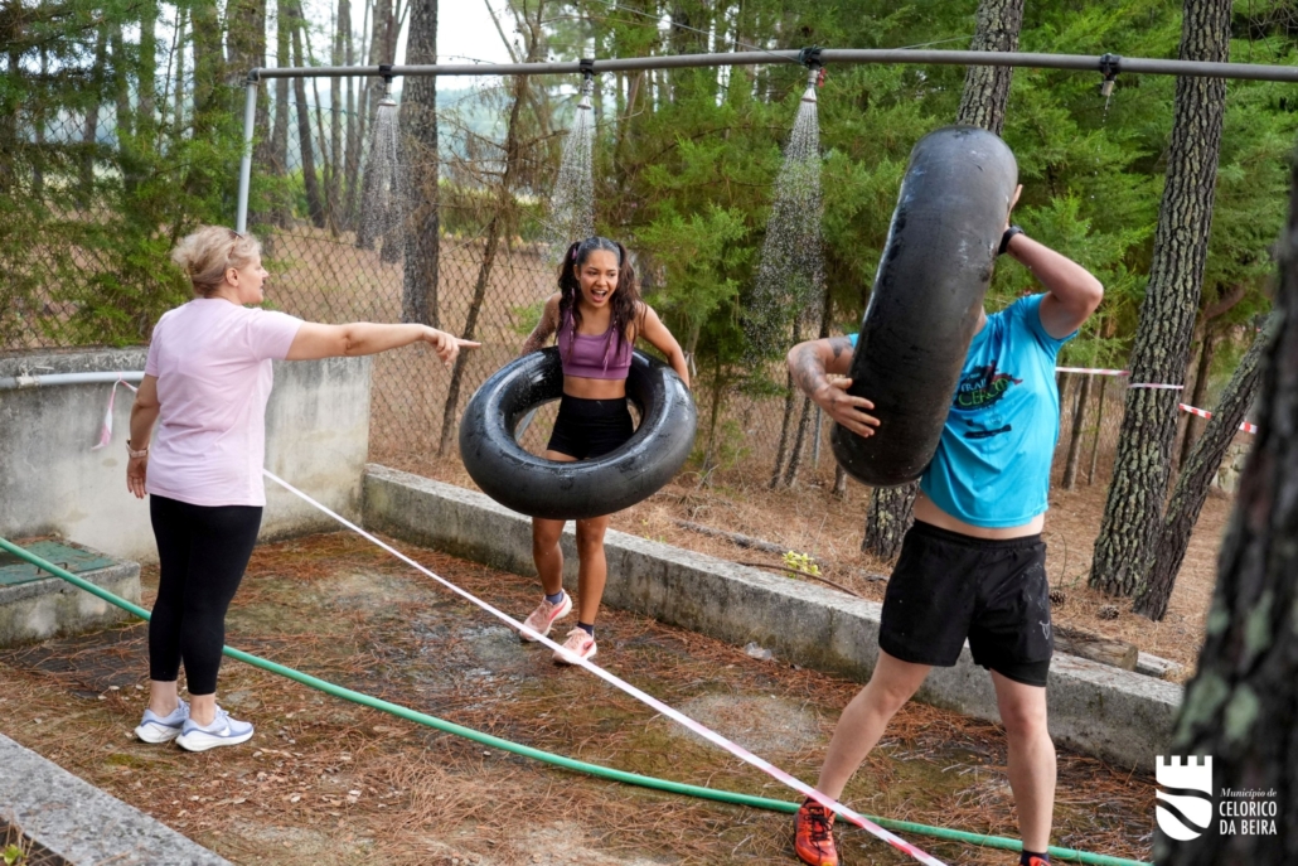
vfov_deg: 31.9
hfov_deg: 46.4
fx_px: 1514
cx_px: 649
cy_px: 433
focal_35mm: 42
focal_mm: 42
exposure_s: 1/1600
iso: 3200
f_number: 4
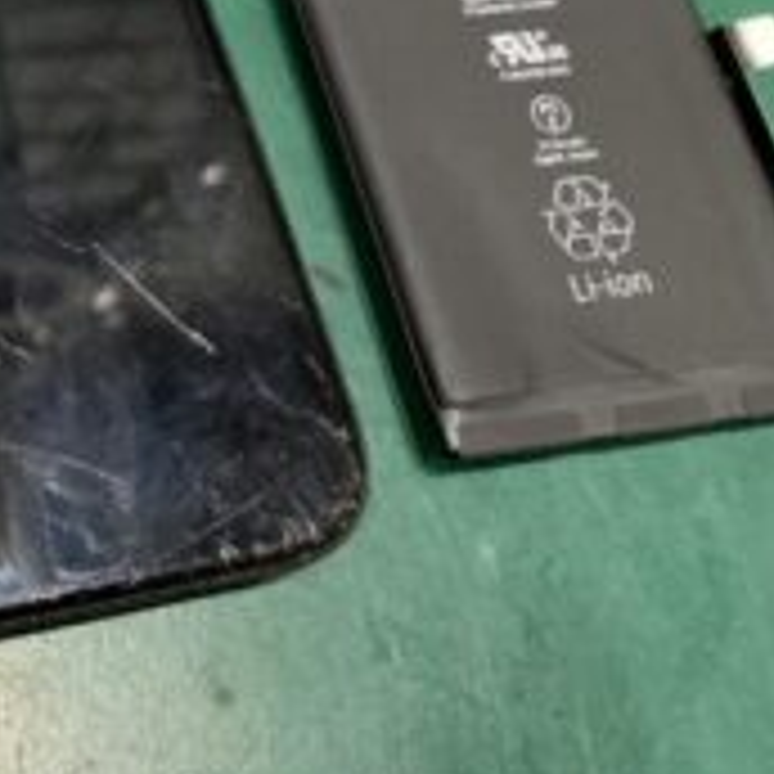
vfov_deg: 20.8
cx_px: -387
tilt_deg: -63.7
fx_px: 2024
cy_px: -22
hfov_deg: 19.0
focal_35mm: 80
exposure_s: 1/100
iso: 64
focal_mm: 4.25
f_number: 1.8
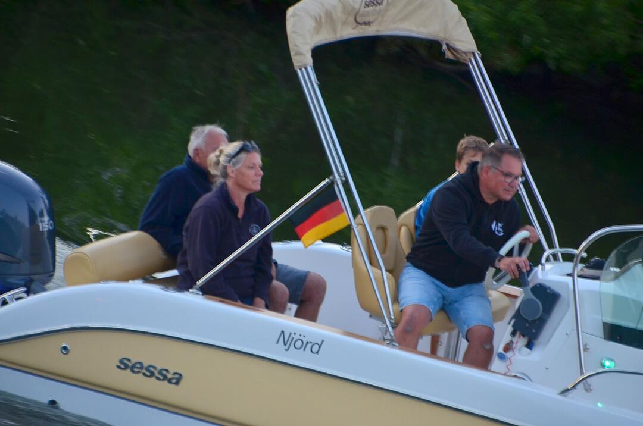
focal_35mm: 375
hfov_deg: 5.5
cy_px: 213
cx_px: 322
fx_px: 6686
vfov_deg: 3.7
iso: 400
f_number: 6.3
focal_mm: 250
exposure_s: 1/40
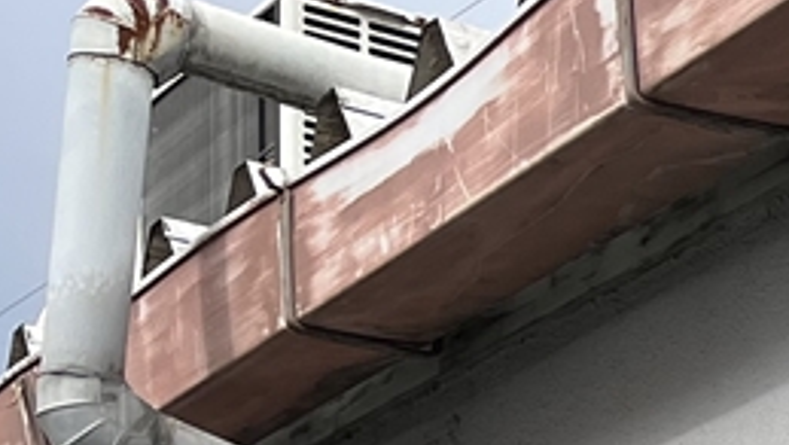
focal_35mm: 153
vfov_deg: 7.0
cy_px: 1375
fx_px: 3203
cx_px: 2001
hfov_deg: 11.3
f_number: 1.6
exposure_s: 1/1028
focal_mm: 5.1
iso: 50
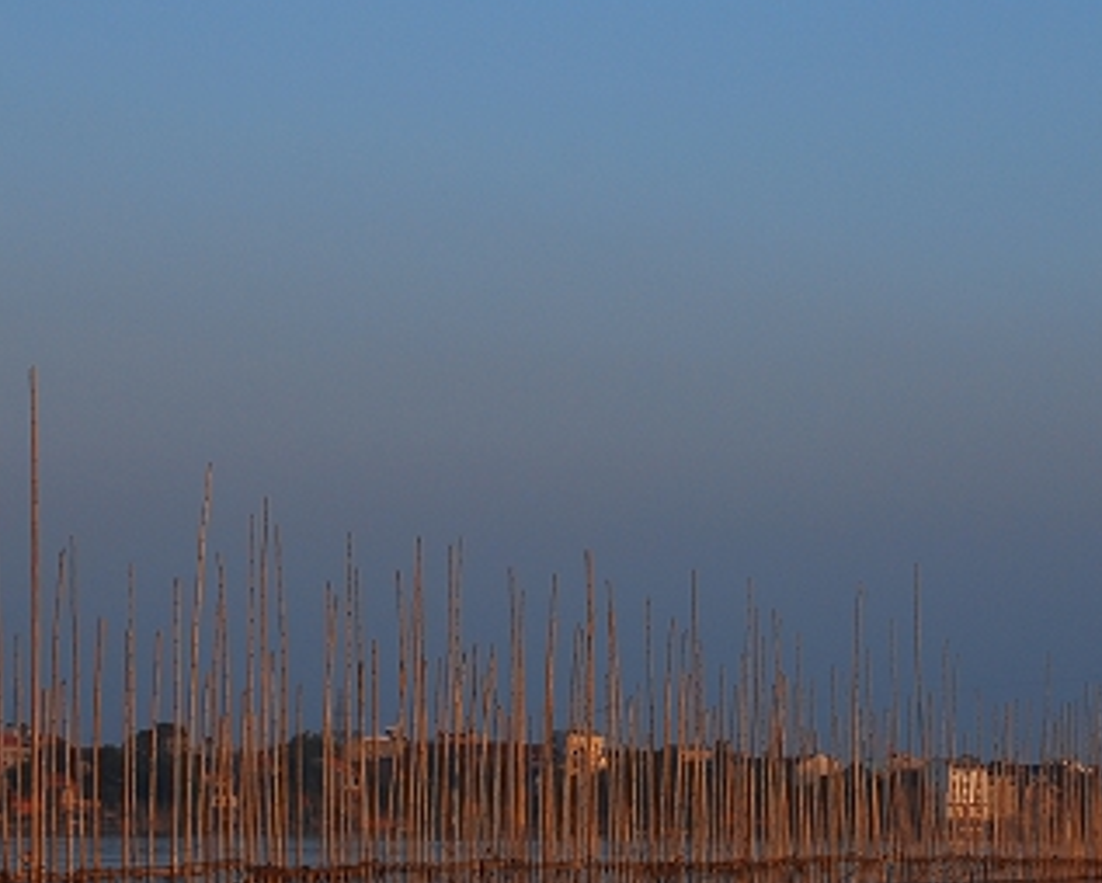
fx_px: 4471
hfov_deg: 14.0
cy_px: 447
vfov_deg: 11.3
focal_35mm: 137
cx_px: 768
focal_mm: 44
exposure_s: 1/100
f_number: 6.3
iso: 100
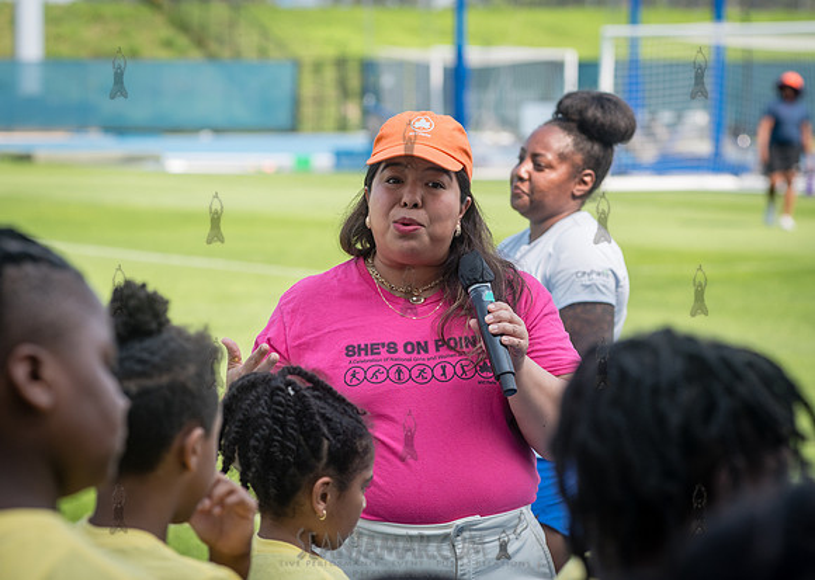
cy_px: 295
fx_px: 3557
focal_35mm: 154
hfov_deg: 13.1
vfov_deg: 9.3
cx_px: 447
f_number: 5.6
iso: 160
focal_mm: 135
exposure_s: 1/400
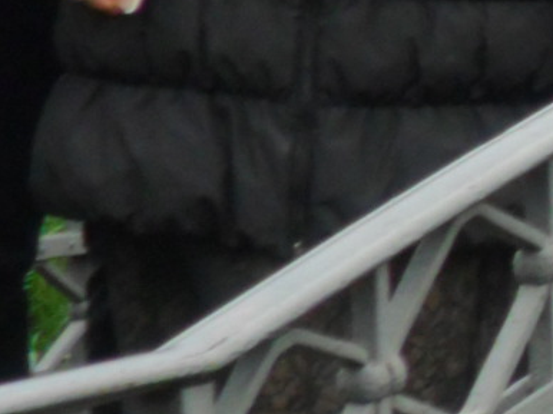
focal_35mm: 578
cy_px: -458
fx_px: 9228
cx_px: 1282
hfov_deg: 3.4
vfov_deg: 2.6
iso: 80
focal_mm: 15.4
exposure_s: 1/180
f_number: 4.3
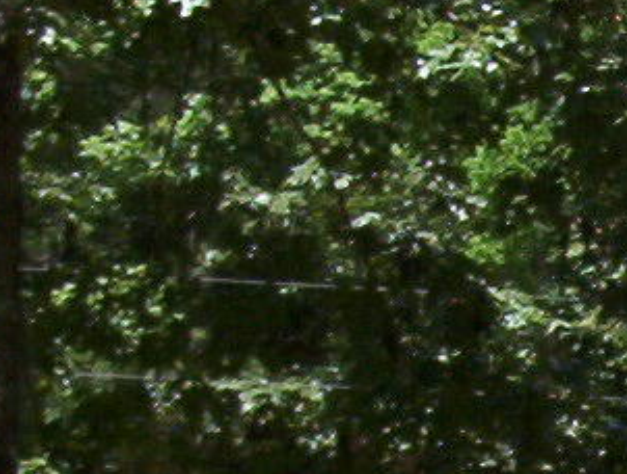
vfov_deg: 7.0
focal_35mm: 211
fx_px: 3831
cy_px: 726
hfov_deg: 9.0
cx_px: 1036
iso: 100
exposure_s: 1/380
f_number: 4.5
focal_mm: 6
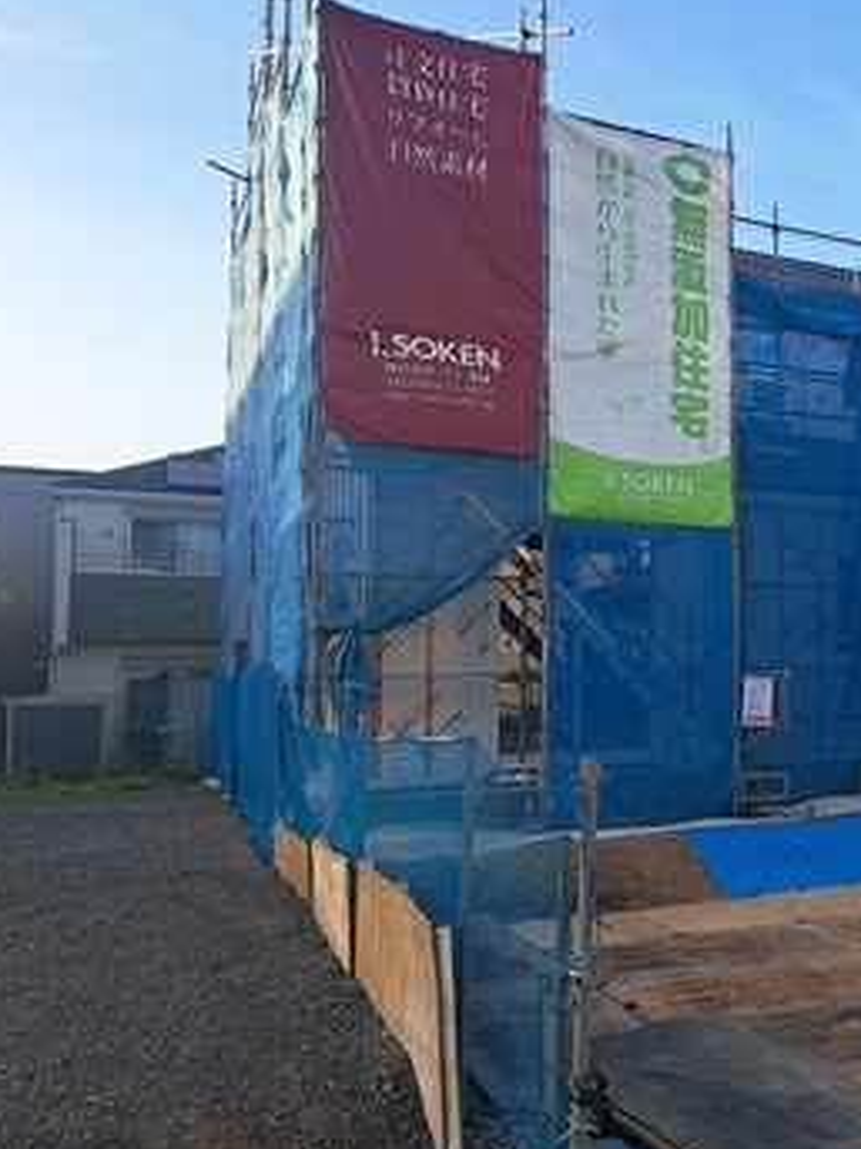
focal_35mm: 35
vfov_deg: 52.6
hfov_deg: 37.3
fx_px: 1161
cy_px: 588
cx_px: 817
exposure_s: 1/404
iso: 50
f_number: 1.8
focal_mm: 5.23
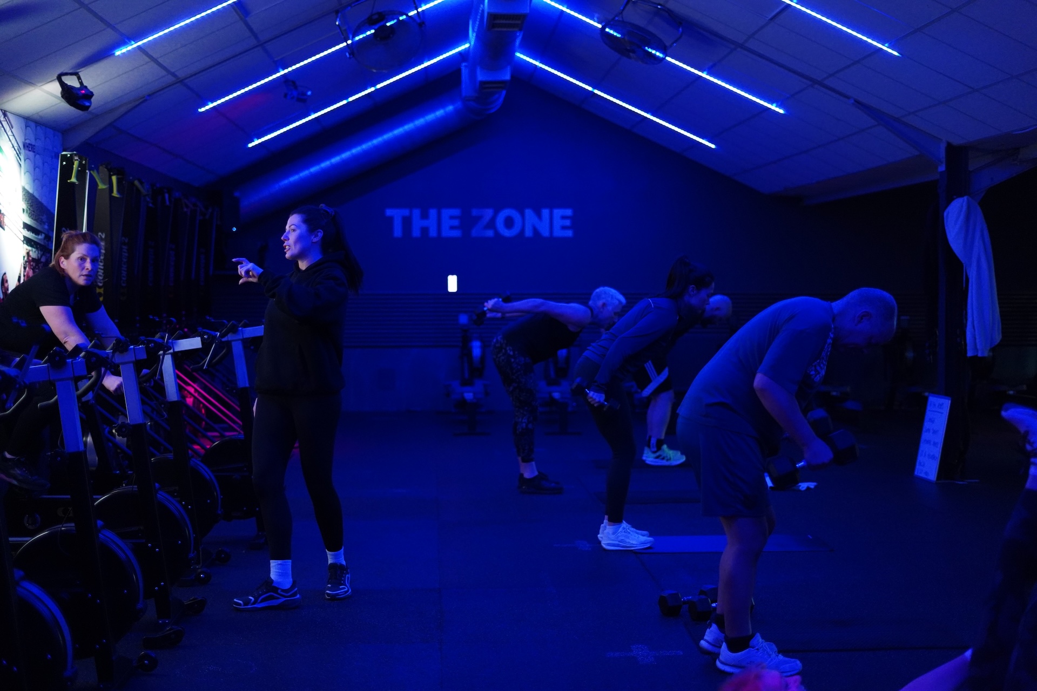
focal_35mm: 50
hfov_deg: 39.6
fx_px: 1440
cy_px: 346
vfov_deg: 27.0
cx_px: 518
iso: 6400
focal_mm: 50
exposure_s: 1/200
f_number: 1.8
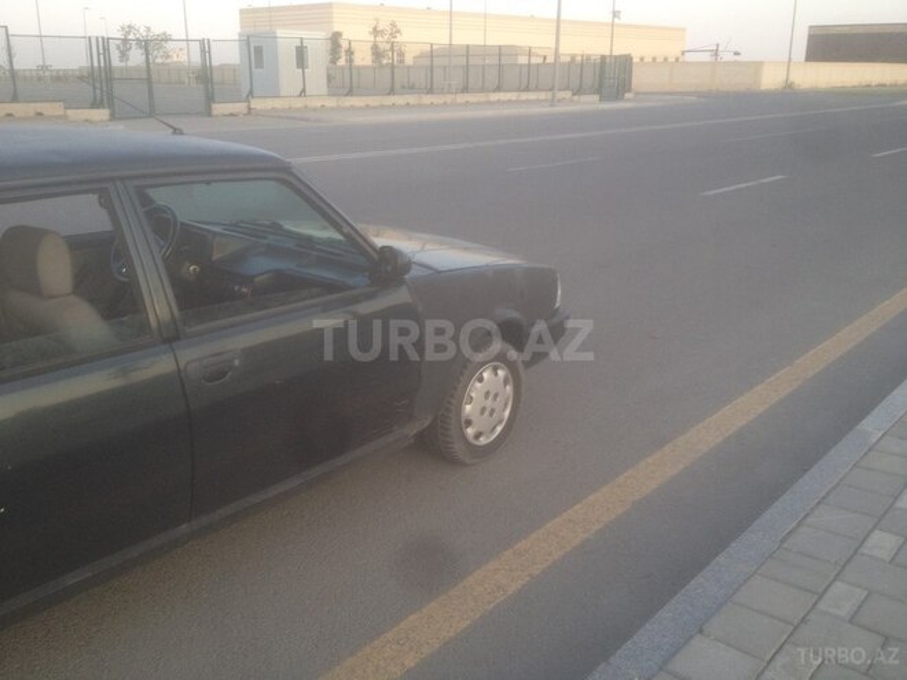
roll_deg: +0.2
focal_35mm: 35
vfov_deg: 40.7
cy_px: 340
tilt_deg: -20.6
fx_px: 917
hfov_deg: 52.6
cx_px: 454
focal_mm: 4.28
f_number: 2.4
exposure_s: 1/120
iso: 64
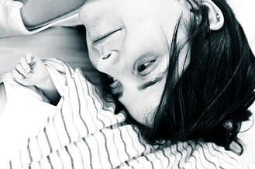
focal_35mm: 90
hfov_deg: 22.3
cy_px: 63
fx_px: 636
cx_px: 45
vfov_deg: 15.1
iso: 200
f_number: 2.8
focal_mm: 34
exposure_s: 1/40
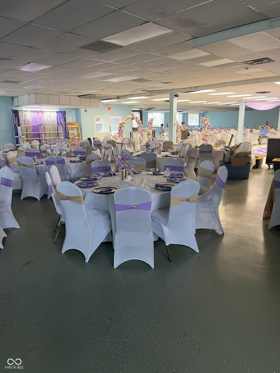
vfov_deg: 67.3
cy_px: 186
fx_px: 280
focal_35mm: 26
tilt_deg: -11.6
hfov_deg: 53.1
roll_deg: +2.0
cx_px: 140
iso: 125
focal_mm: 5.7
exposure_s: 1/60
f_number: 1.5
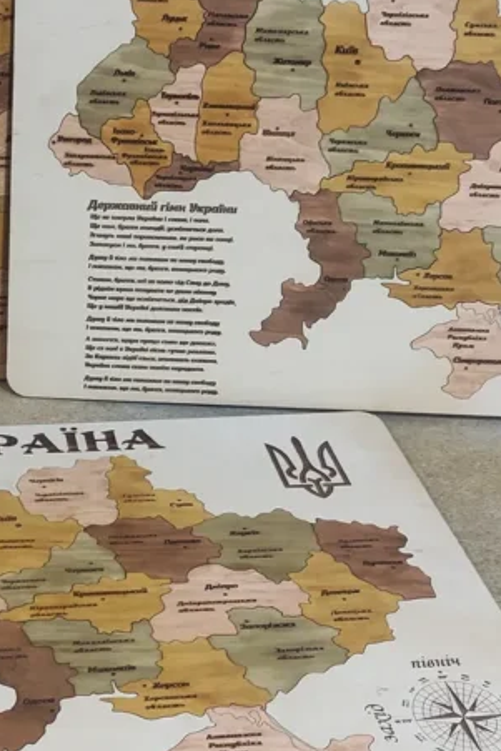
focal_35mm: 59
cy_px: 413
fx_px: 1231
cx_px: 84
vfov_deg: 33.9
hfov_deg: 22.6
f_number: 1.89
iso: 765
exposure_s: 1/33
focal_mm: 5.43
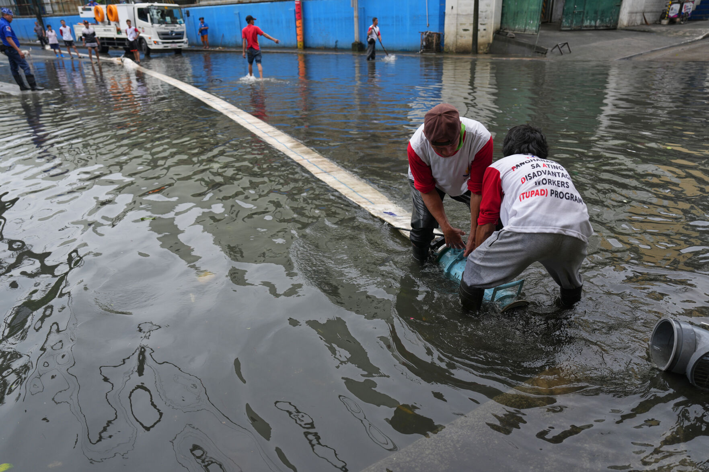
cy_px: 236
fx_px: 473
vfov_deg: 53.1
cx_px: 354
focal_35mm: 24
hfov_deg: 73.7
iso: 200
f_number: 2.8
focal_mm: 24
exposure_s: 1/1250
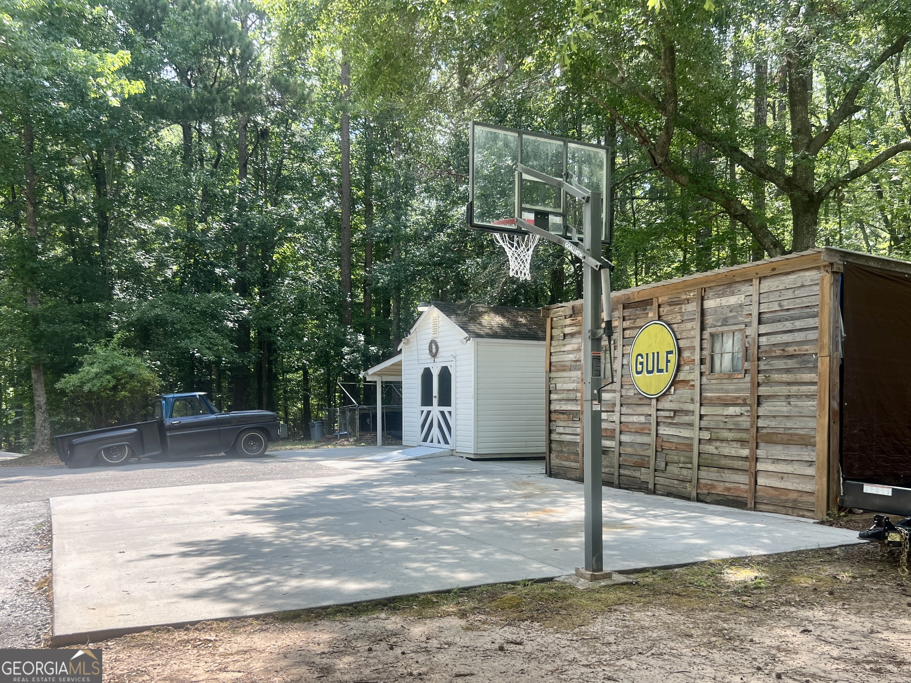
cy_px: 342
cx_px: 456
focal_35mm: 26
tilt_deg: -3.3
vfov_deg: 53.1
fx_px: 684
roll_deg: +0.3
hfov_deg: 67.3
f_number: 1.5
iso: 50
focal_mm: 5.7
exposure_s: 1/982
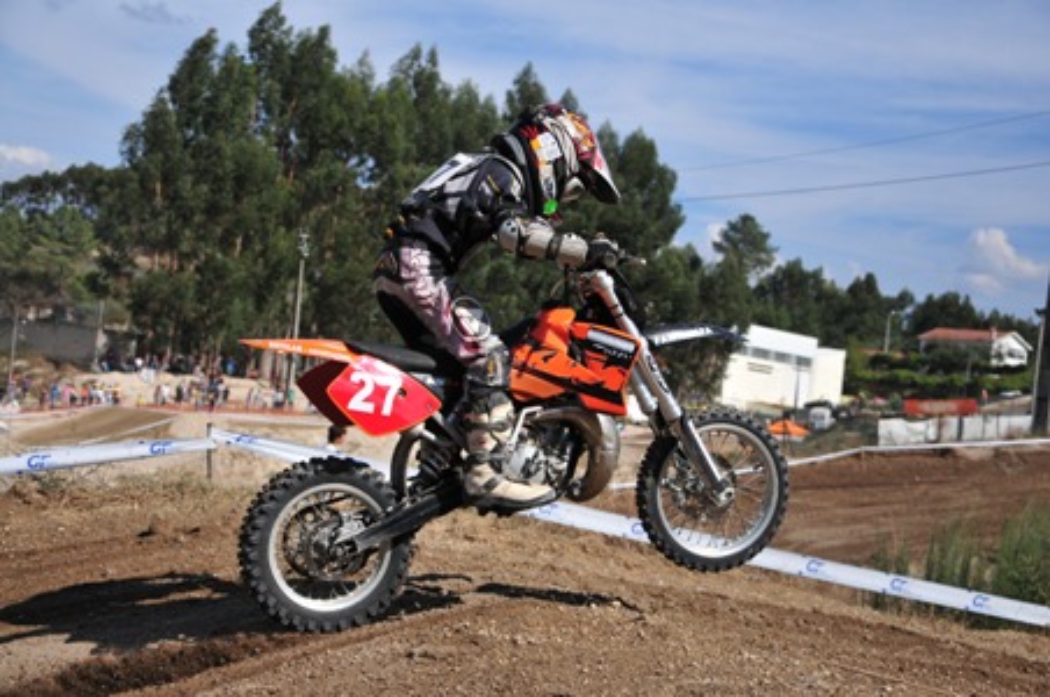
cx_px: 525
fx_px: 1835
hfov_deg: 31.9
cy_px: 348
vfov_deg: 21.5
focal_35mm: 63
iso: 400
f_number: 5
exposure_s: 1/4000
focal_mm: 42
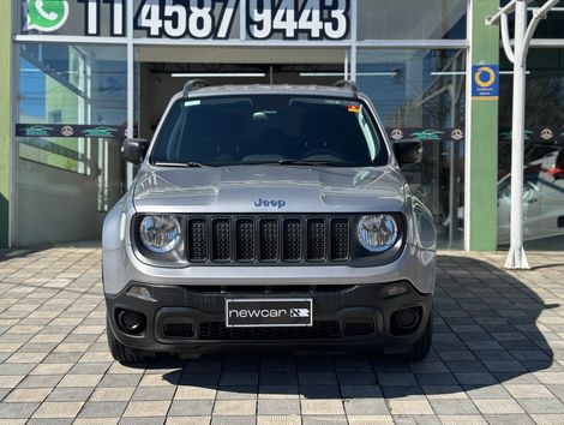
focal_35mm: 48
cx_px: 282
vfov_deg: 30.3
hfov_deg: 39.6
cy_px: 212
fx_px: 783
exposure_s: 1/2611
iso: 64
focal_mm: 6.76
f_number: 1.78
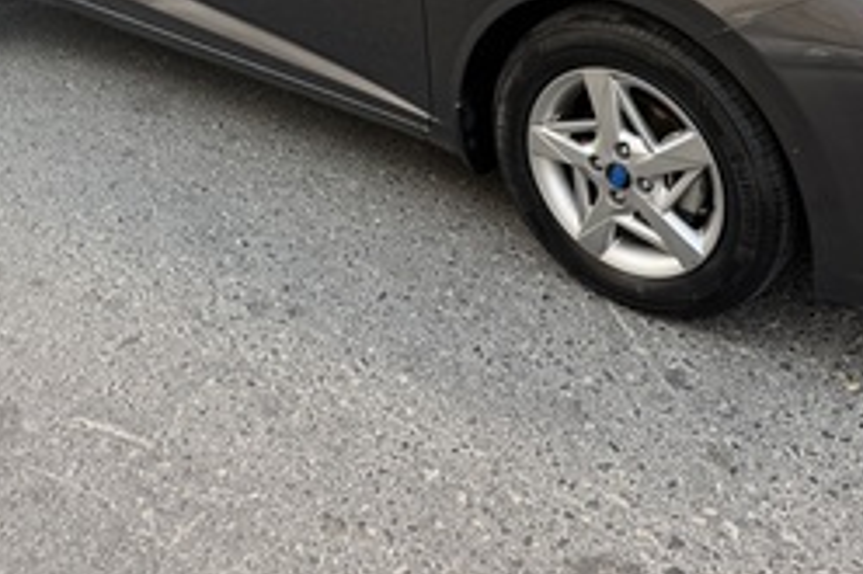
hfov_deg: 42.4
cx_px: 541
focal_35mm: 46
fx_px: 1102
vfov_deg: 27.7
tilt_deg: -22.0
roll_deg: +6.2
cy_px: 12
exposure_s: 1/269
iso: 64
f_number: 1.78
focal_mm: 6.76
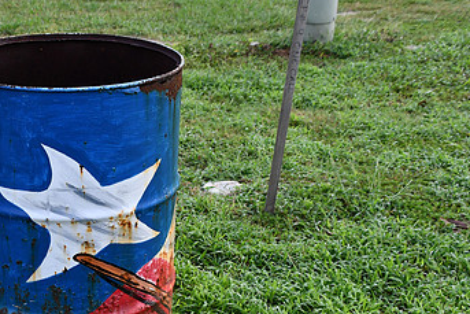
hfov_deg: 29.9
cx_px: 111
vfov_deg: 20.6
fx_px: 862
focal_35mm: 66
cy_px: 186
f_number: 5.6
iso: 360
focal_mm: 26
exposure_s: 1/250
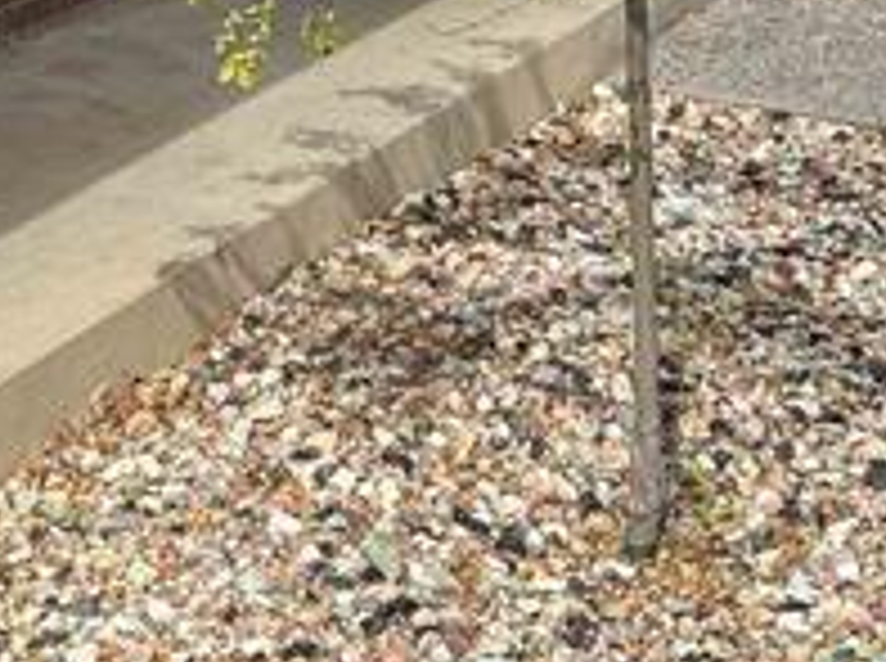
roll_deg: +0.1
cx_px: 477
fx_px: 3194
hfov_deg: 15.8
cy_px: -788
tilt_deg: +1.6
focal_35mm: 125
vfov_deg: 10.5
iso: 80
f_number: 1.78
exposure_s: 1/2907
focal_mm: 6.76
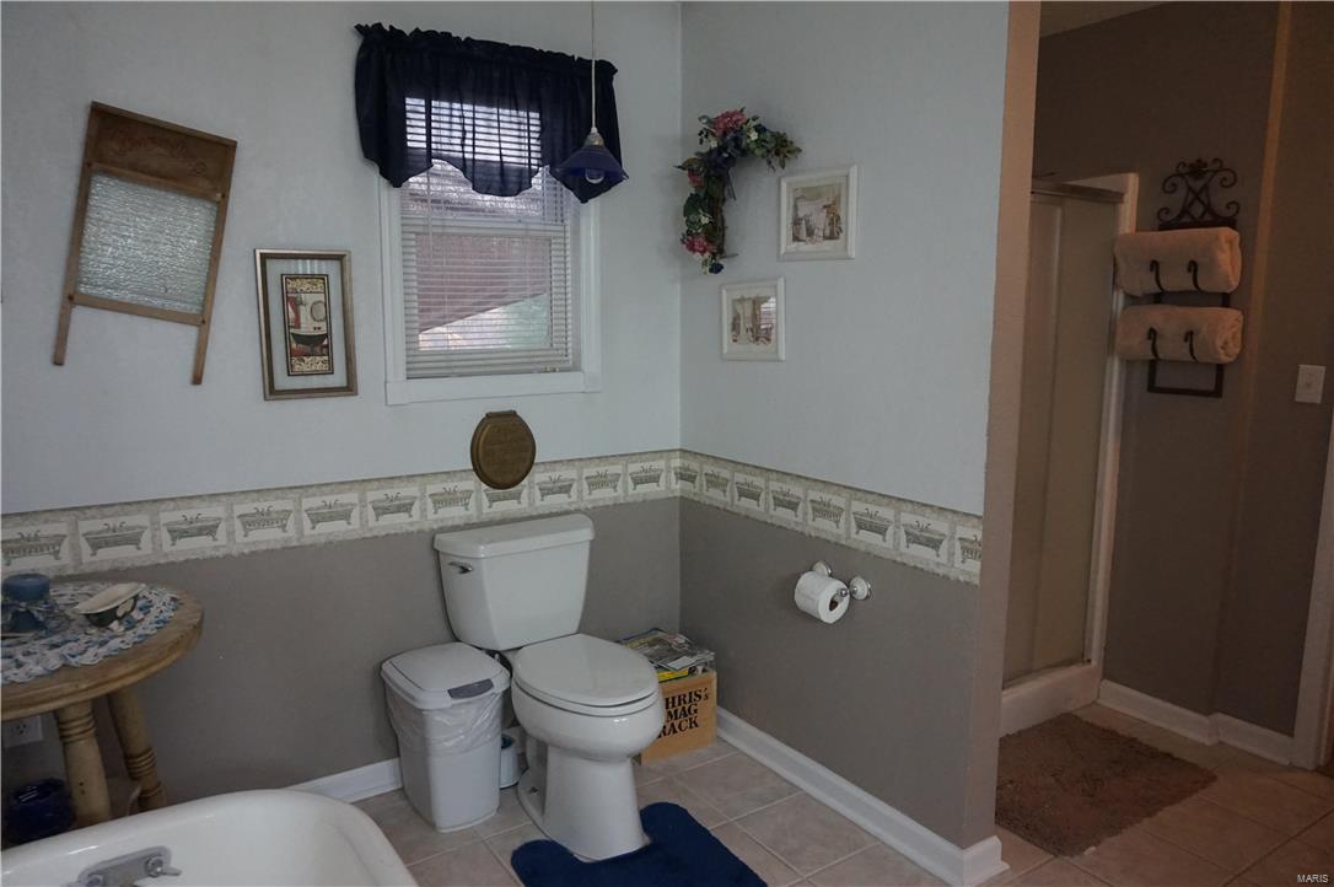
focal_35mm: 24
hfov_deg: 73.8
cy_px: 444
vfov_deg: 53.0
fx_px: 889
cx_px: 667
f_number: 3.5
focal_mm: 16
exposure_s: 1/160
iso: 2000
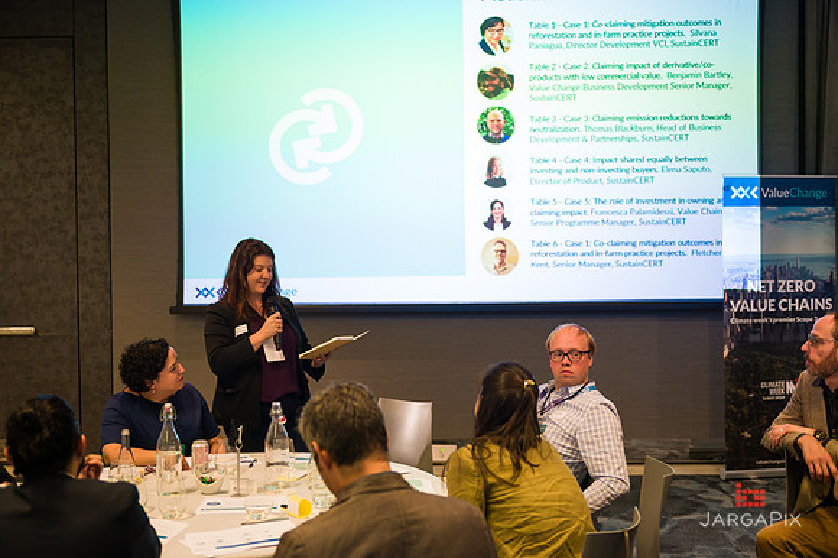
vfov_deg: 29.3
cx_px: 420
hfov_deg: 43.0
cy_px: 279
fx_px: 1065
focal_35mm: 46
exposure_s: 1/200
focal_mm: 45
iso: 1600
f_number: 3.2
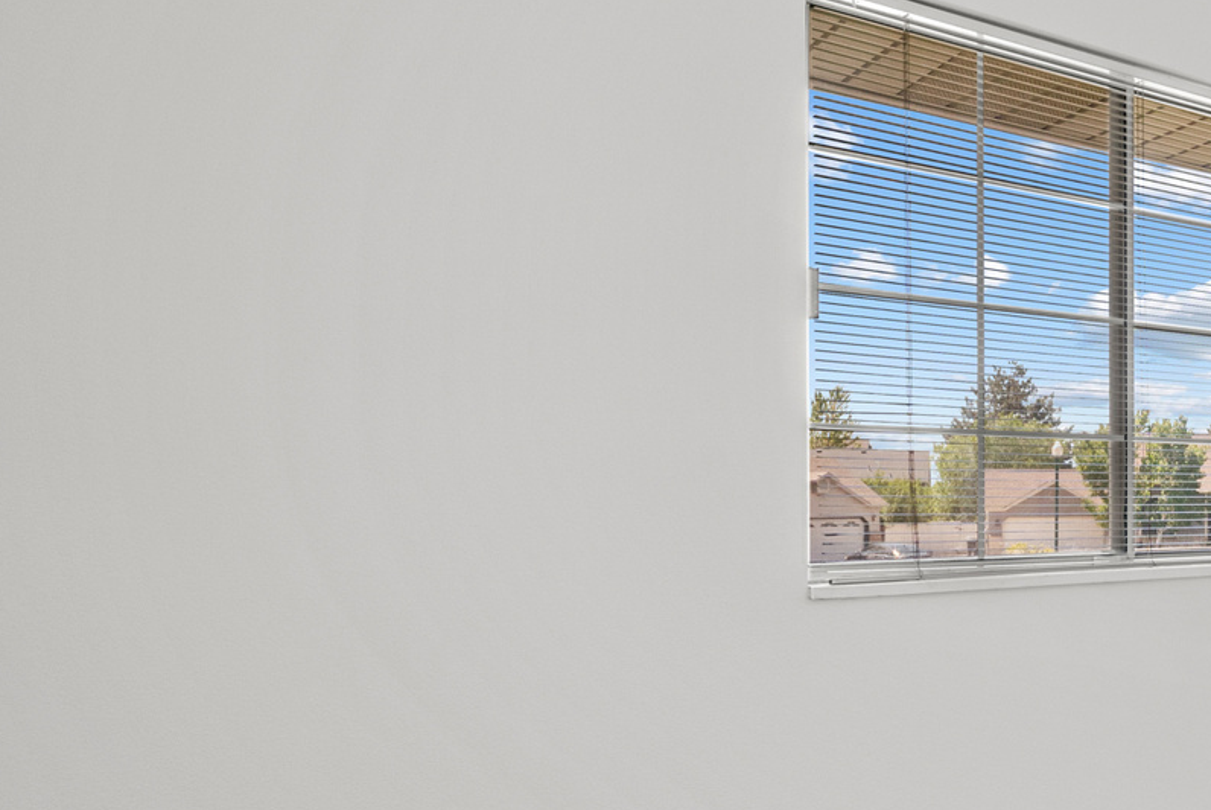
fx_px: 1212
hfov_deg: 38.6
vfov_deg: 36.8
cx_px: 1462
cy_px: 483
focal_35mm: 36
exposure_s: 1/6
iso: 500
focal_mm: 14
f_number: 8
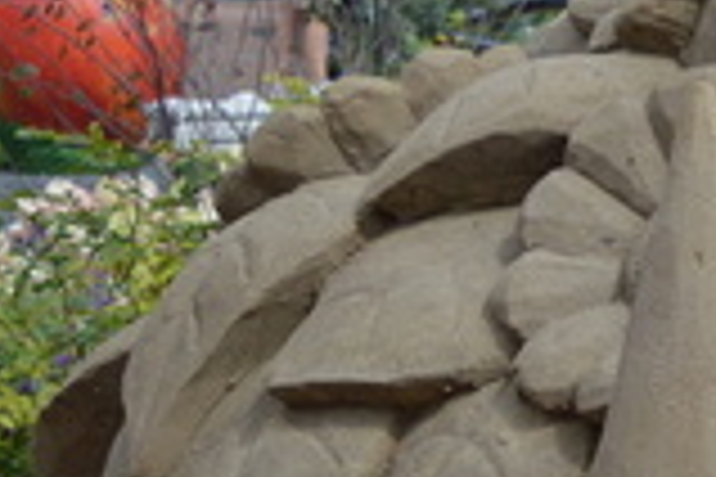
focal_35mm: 136
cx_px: 1301
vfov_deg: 10.1
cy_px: 256
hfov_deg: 13.5
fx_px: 2705
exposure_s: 1/1000
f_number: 3.5
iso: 100
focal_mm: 18
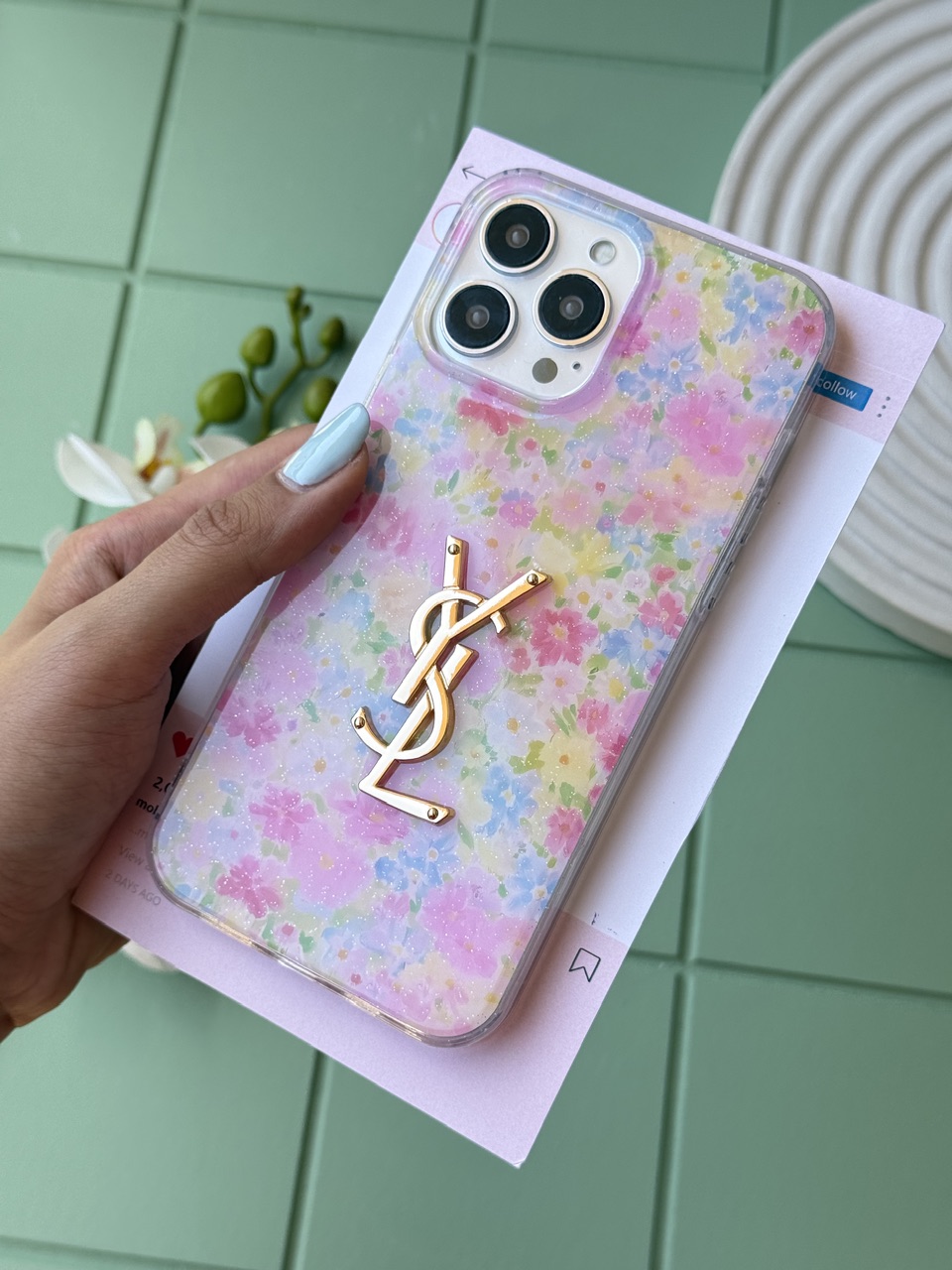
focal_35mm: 48
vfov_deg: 39.7
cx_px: 476
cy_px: 635
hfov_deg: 30.3
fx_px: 1760
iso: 64
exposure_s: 1/557
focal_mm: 6.76
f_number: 1.78
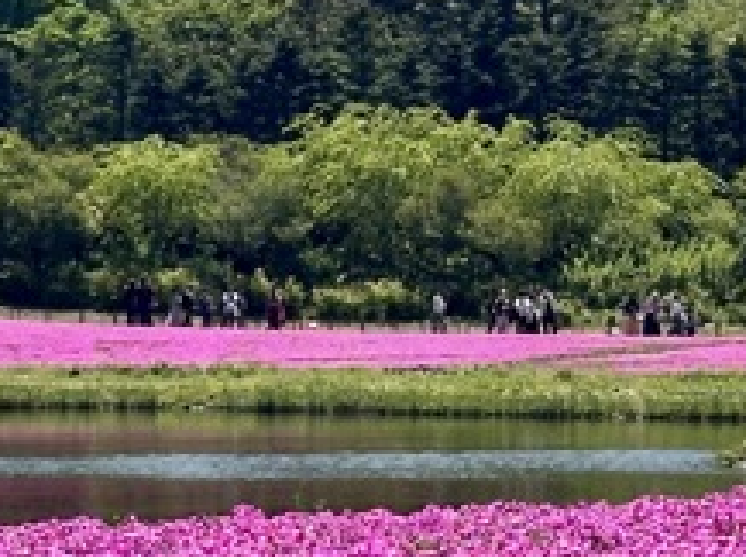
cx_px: 588
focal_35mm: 227
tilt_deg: +1.3
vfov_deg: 6.5
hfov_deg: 8.7
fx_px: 4884
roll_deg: +0.5
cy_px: 155
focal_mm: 6.86
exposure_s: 1/4566
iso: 64
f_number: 1.78
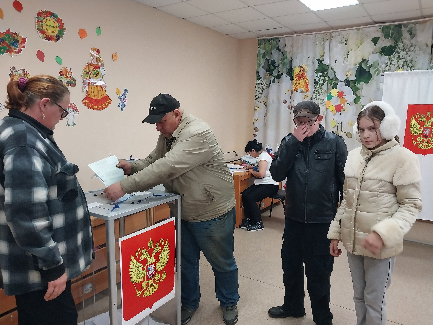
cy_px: 162
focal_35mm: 26
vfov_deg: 53.1
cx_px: 216
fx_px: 325
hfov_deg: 67.3
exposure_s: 1/60
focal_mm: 4
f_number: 1.8
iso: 160
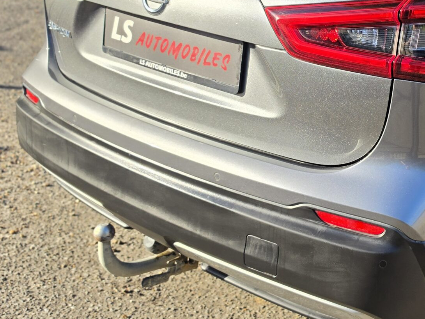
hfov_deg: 33.6
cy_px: 82
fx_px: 663
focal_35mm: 54
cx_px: 384
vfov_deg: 26.7
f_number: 1.4
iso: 64
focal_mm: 6.5
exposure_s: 1/3092
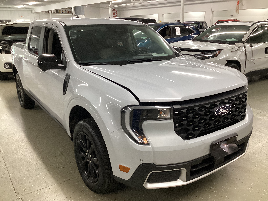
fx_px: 240
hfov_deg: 58.4
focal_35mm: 31
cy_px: 100
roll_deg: +0.1
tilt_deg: -17.9
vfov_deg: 45.4
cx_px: 134
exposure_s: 1/60
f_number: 2.4
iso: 250
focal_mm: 3.3
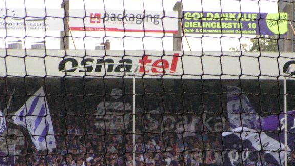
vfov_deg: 3.9
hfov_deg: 7.0
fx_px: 2417
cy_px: 148
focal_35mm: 309
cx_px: 156
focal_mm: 31.5
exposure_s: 1/1000
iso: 400
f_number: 8
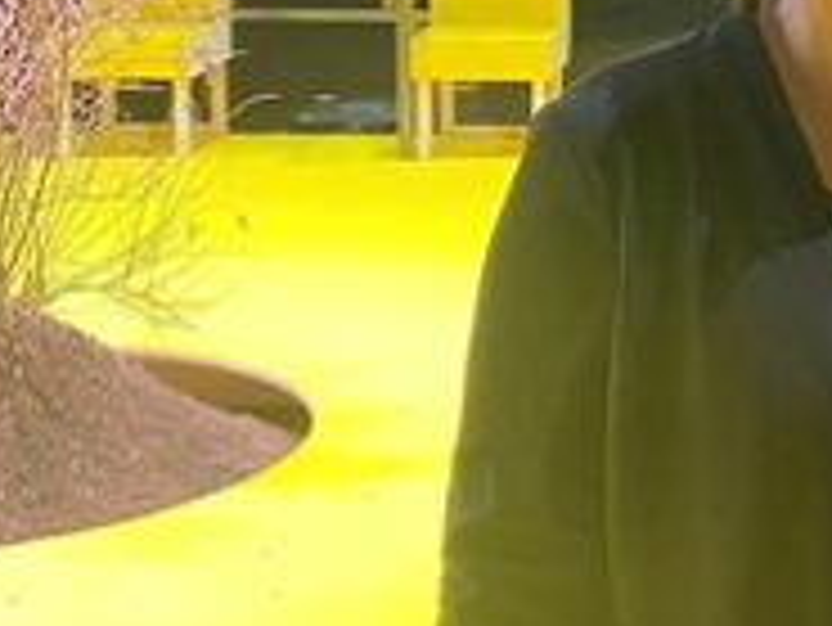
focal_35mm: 90
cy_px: 72
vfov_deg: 16.2
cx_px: 863
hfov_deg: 20.9
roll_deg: -0.2
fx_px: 2165
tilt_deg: -6.7
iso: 160
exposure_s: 1/46
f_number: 1.6
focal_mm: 4.2
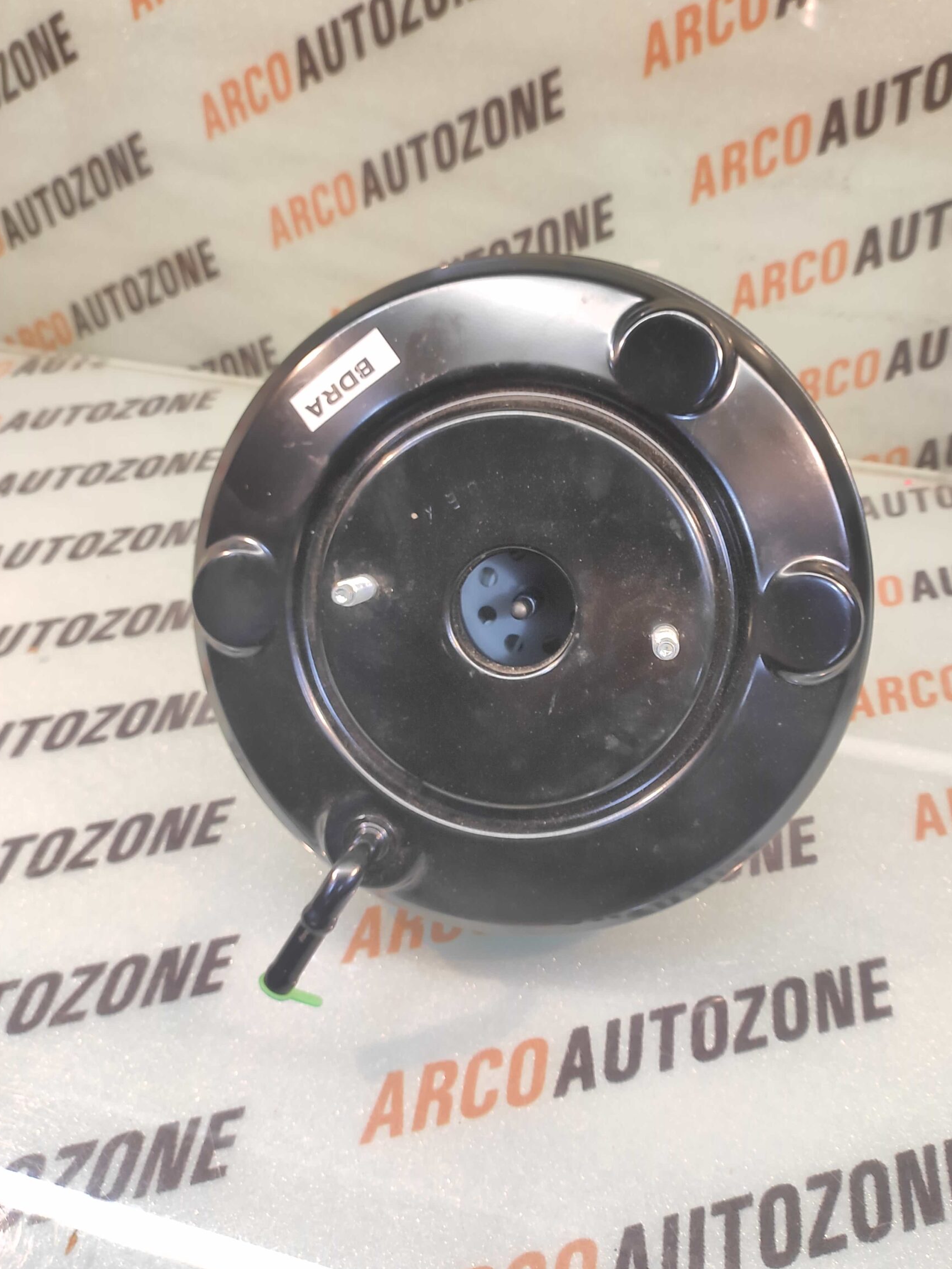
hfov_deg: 68.5
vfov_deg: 84.6
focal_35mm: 19
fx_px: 697
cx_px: 525
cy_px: 608
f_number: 1.79
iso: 286
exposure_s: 1/33
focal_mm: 4.74
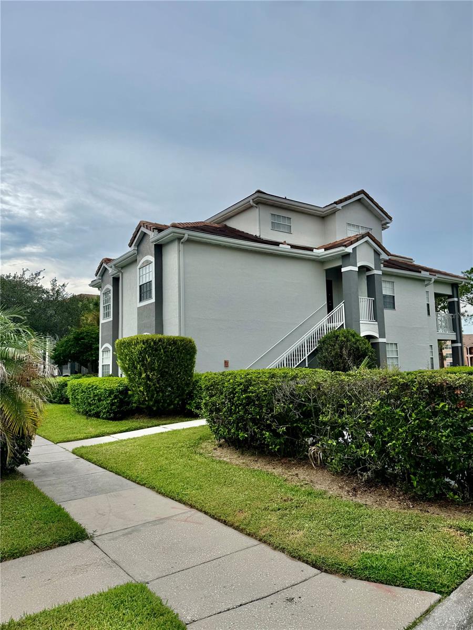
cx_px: 236
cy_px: 315
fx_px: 437
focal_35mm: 24
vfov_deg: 71.6
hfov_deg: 56.8
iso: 80
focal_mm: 6.76
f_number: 1.78
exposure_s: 1/1812
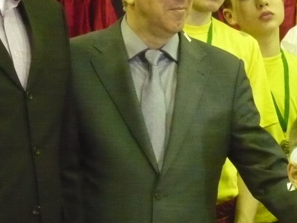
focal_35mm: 153
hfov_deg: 12.8
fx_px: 1313
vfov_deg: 9.7
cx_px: 251
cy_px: 140
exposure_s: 1/20
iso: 800
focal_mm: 9.1
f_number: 3.4
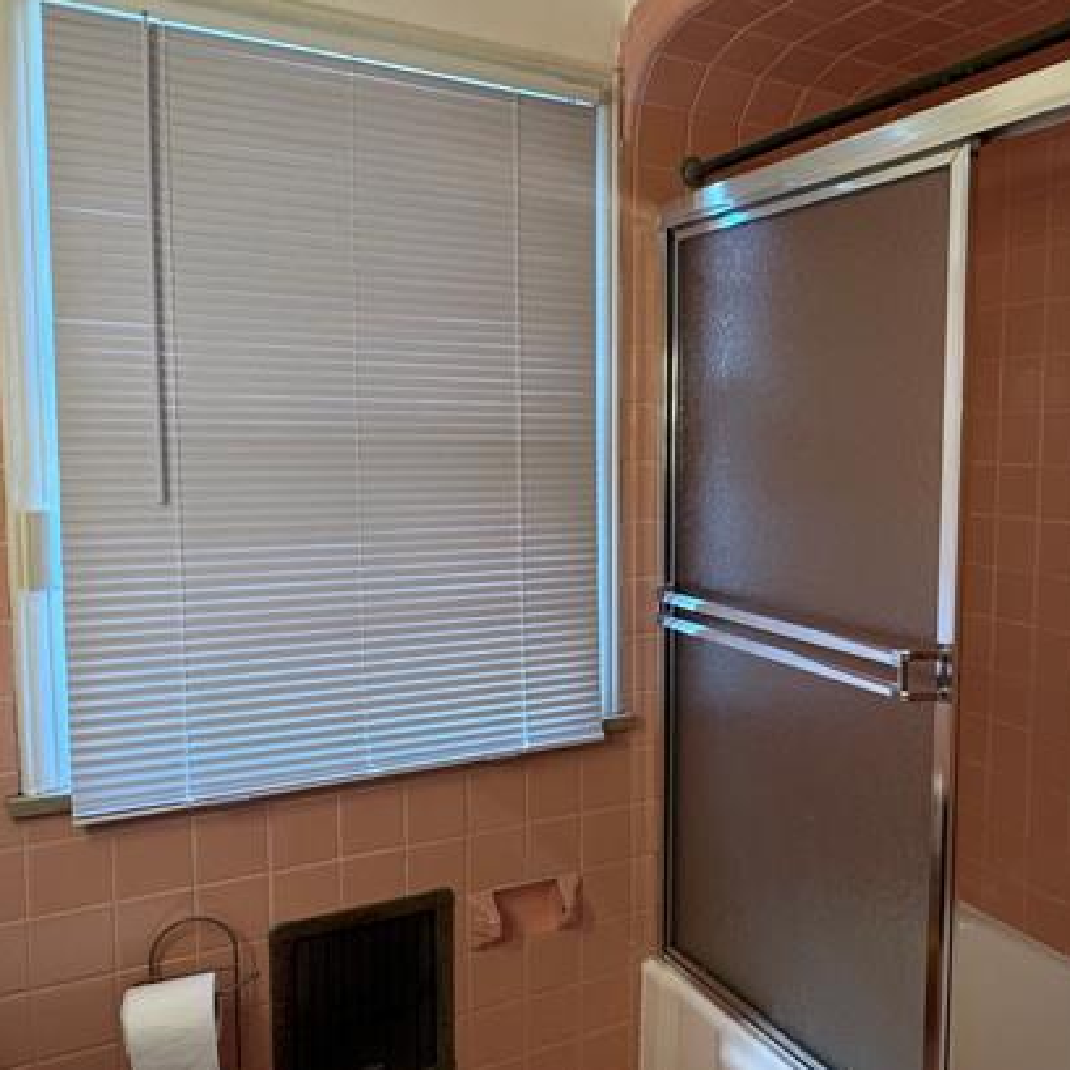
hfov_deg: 51.8
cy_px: 523
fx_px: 1084
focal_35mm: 31
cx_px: 688
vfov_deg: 52.5
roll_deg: +0.0
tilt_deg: -6.2
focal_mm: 2.22
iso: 125
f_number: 2.2
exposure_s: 1/120
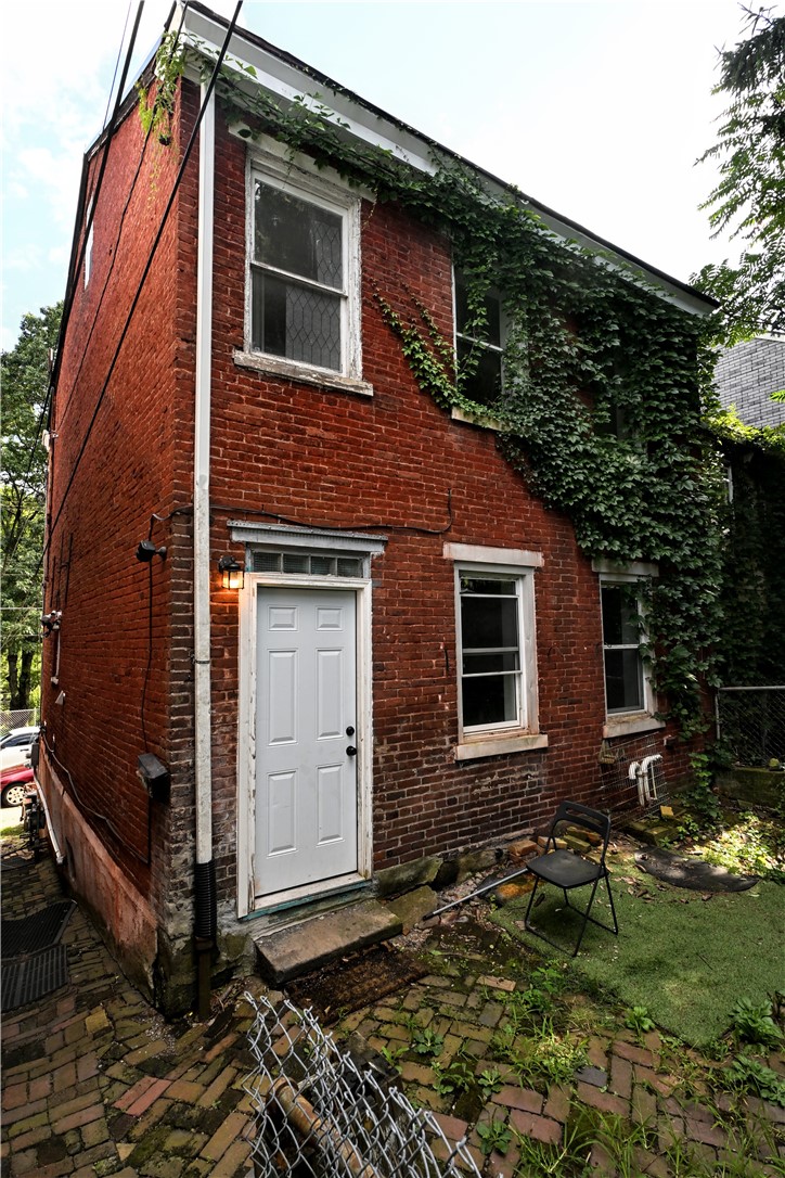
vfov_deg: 87.7
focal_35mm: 19
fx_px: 613
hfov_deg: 65.2
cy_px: 589
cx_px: 392
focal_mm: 12.5
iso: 140
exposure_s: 1/60
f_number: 8
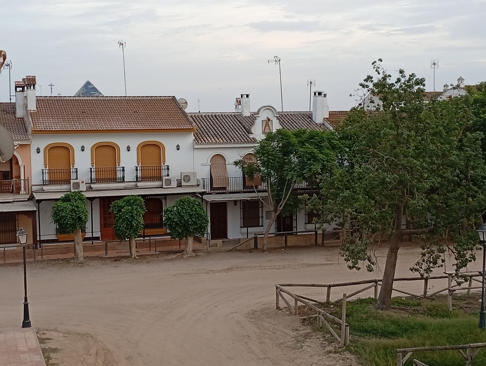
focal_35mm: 59
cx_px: 243
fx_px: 829
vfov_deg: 24.9
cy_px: 183
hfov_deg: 32.7
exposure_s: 1/100
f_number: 1.8
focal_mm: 3.98
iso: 84
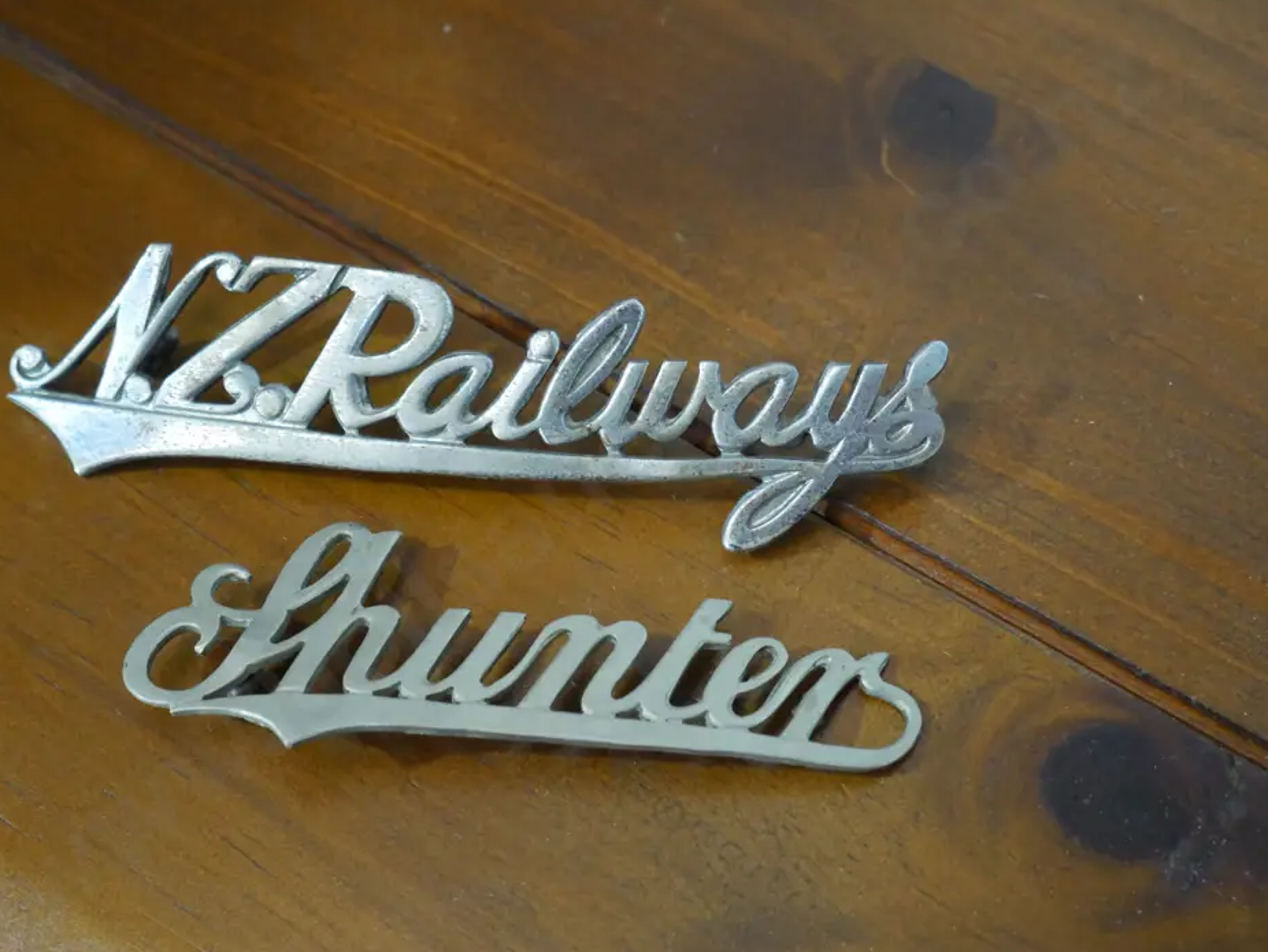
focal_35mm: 73
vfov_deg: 20.2
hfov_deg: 26.7
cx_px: 583
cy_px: 487
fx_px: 2675
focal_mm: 33
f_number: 5.4
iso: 3200
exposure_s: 1/80
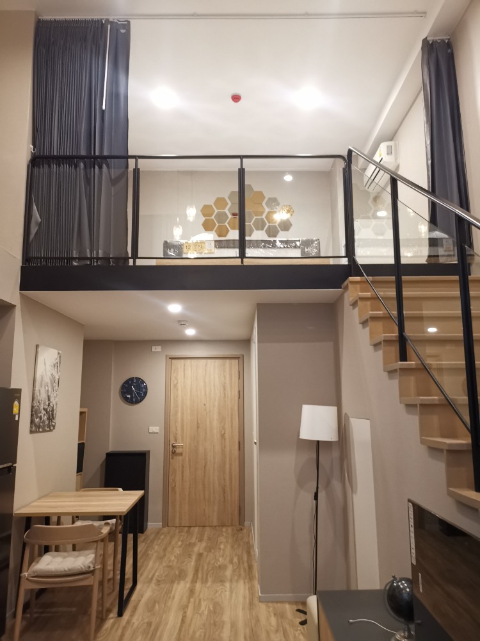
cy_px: 320
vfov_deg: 65.3
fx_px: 499
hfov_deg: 51.4
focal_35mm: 27
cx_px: 240
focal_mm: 4.75
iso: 640
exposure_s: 1/33.3
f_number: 1.8
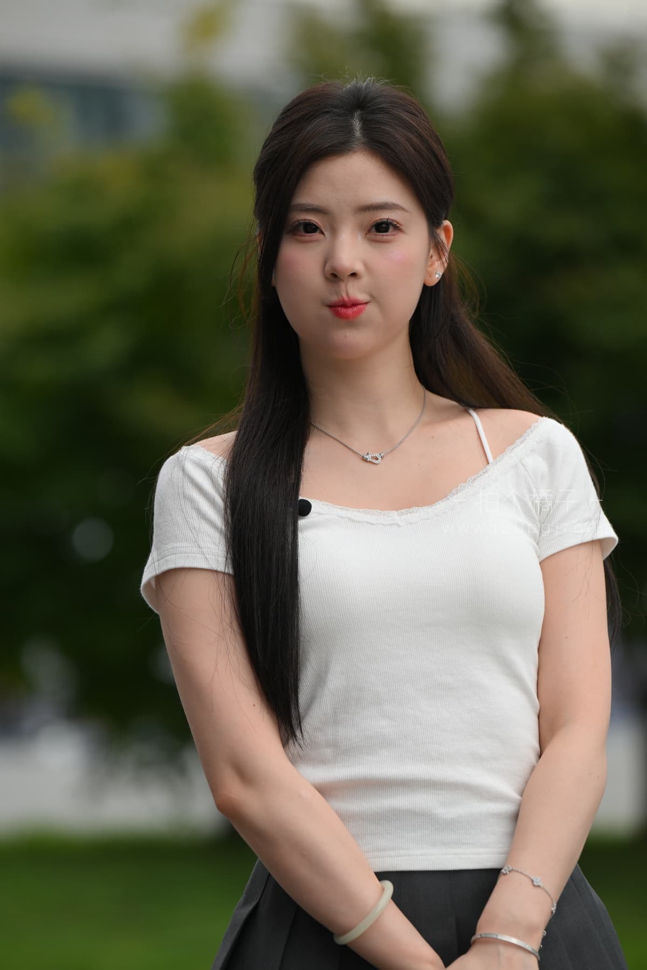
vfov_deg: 10.3
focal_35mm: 200
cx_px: 324
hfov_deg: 6.9
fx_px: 5391
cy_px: 485
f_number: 4.5
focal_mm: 200
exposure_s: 1/640
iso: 180
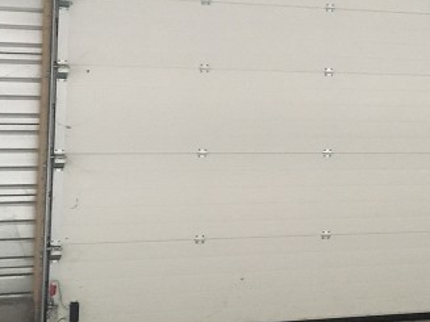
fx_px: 882
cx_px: 263
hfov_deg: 27.3
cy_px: 53
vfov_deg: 20.4
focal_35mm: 71
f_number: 2.2
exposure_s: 1/17
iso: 320
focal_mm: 4.15
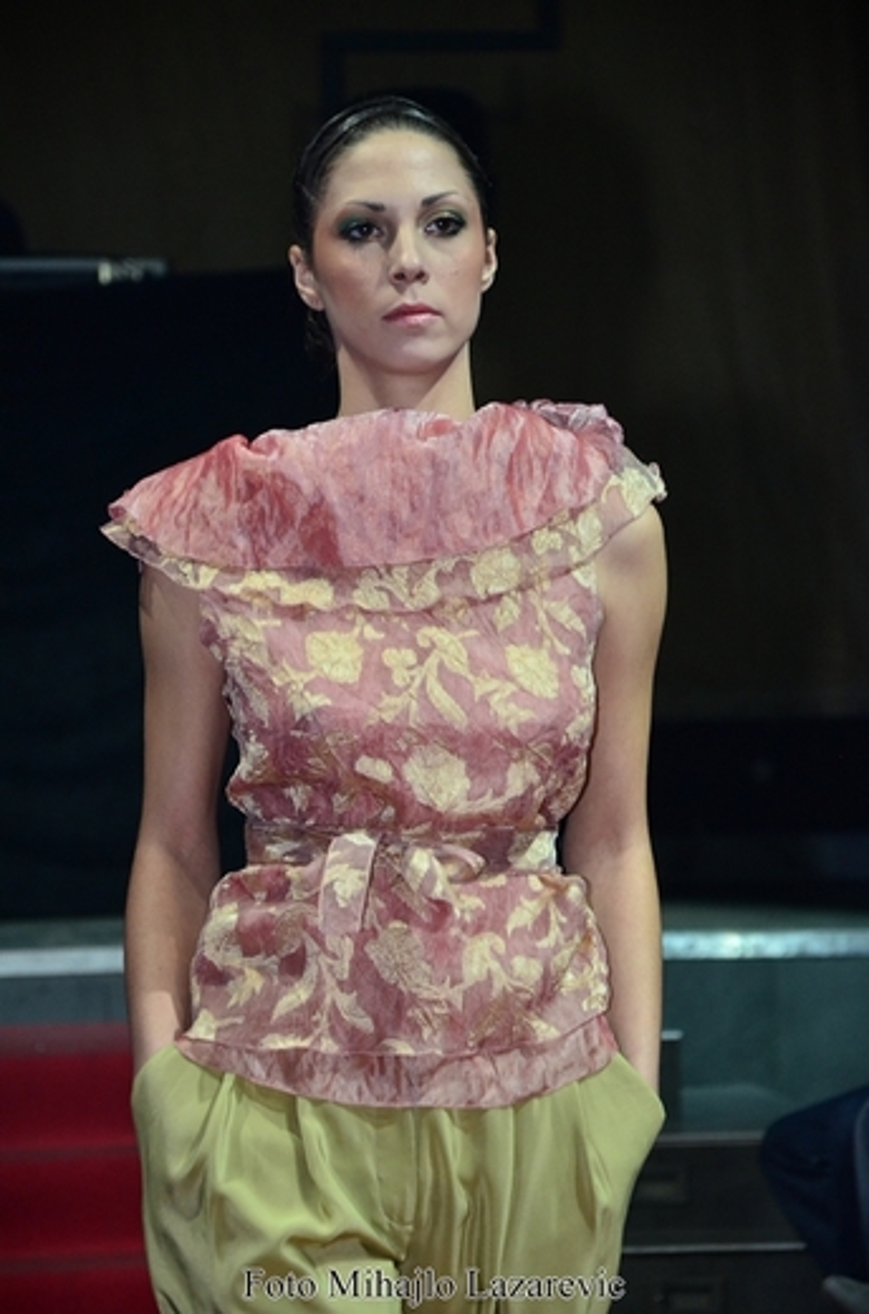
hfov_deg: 8.7
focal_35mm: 158
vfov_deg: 13.1
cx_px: 434
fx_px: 5733
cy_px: 657
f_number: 5.6
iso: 800
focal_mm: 105
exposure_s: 1/125
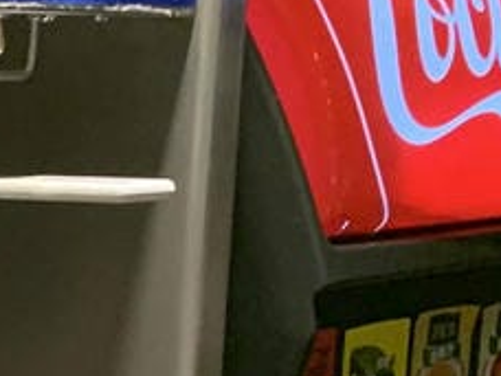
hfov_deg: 11.4
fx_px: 1983
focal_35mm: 137
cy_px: 479
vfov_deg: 10.6
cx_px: -780
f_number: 1.8
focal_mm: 4.25
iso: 100
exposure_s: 1/60
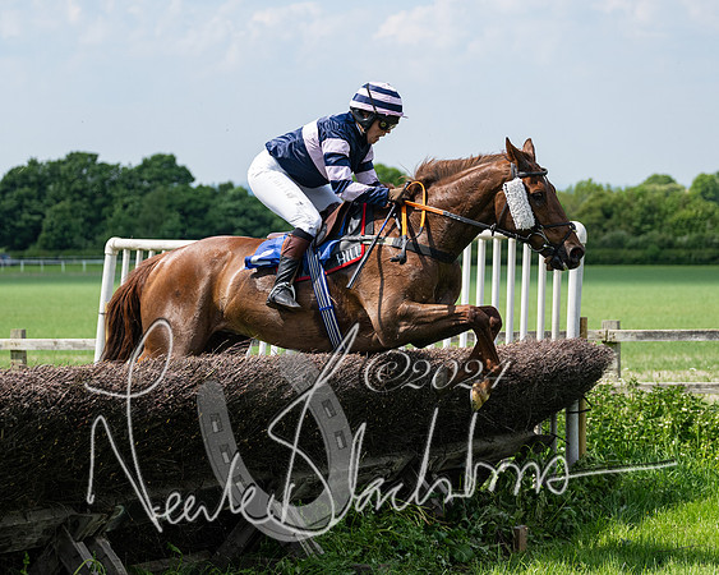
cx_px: 257
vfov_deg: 15.1
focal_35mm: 102
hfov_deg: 18.8
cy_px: 243
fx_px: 2164
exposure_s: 1/5000
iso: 400
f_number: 2.8
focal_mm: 70
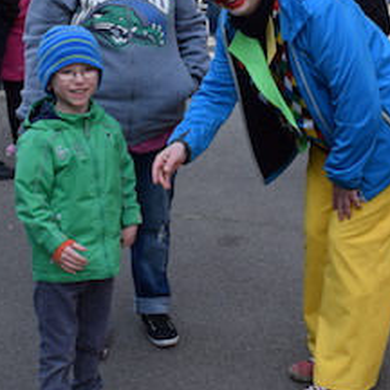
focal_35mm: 79
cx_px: 148
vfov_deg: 21.4
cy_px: 42
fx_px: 1010
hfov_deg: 21.8
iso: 200
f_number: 6.3
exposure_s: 1/250
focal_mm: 21
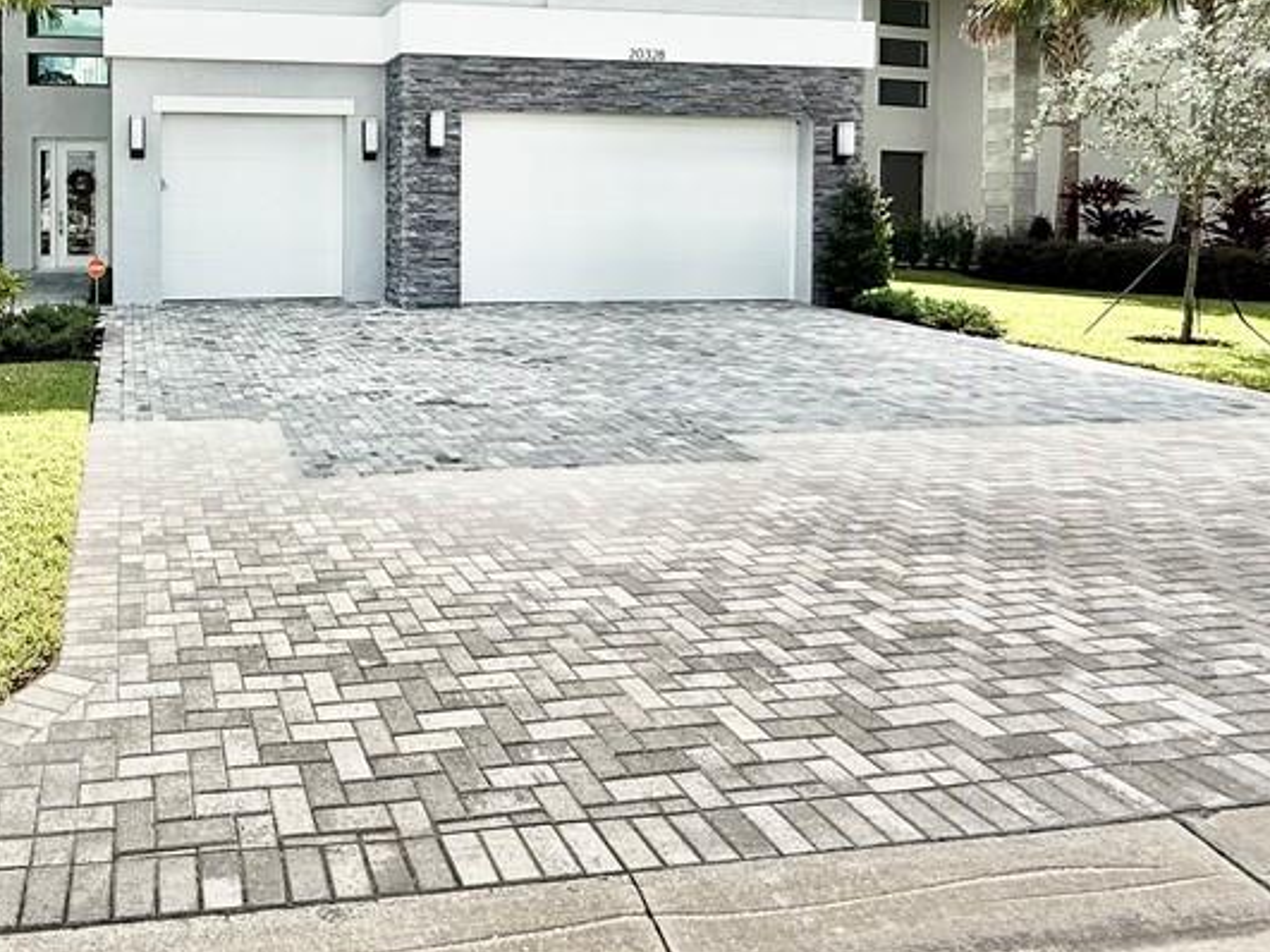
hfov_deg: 61.2
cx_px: 299
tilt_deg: -1.4
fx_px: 990
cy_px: 249
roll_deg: +0.2
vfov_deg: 49.5
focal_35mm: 27
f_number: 2.2
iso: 50
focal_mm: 2.22
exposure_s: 1/2717
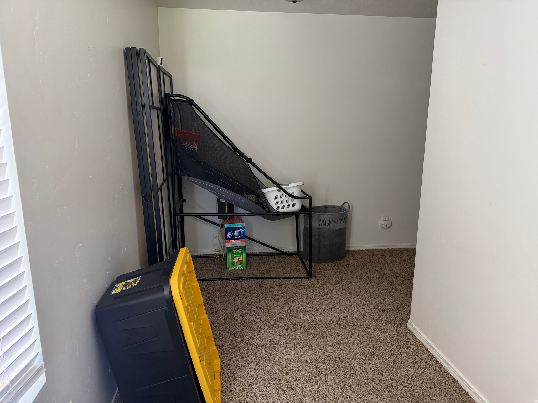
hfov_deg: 71.6
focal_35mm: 24
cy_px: 202
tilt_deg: -13.4
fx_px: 373
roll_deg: +0.9
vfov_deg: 56.8
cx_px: 269
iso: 200
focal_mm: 6.76
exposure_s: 1/78
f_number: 1.78
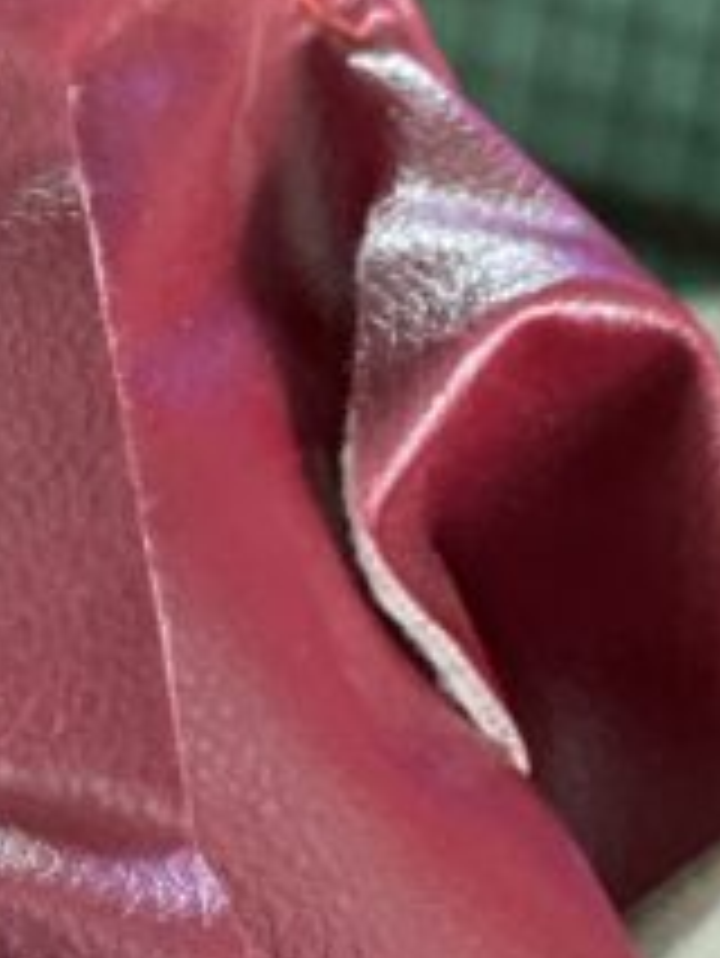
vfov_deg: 10.1
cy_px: 697
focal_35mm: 195
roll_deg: +0.3
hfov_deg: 7.5
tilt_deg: -35.1
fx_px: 5402
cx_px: -292
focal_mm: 6
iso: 160
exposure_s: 1/33
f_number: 2
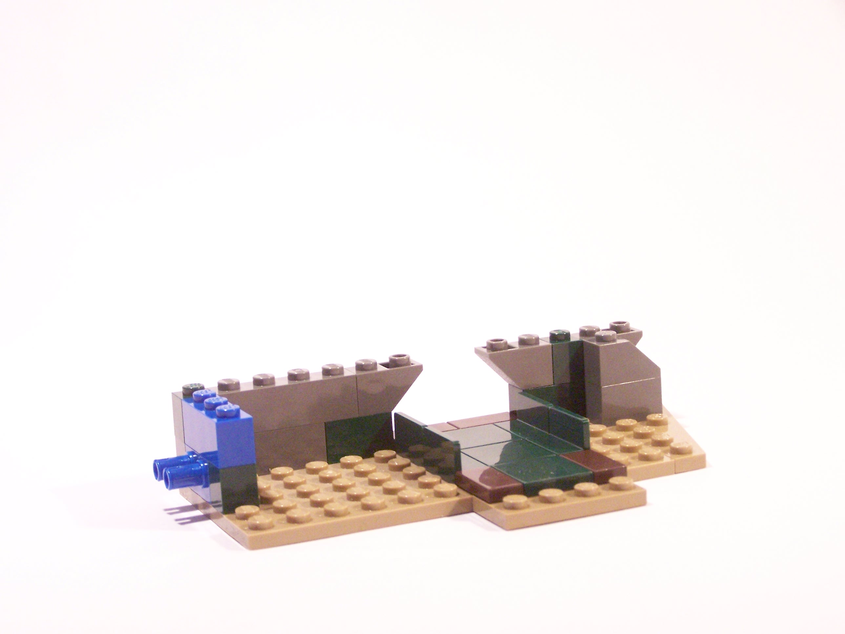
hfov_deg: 26.0
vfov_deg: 19.6
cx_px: 422
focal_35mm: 75
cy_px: 317
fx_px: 1831
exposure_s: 1/45
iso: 400
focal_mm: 12.4
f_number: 3.2
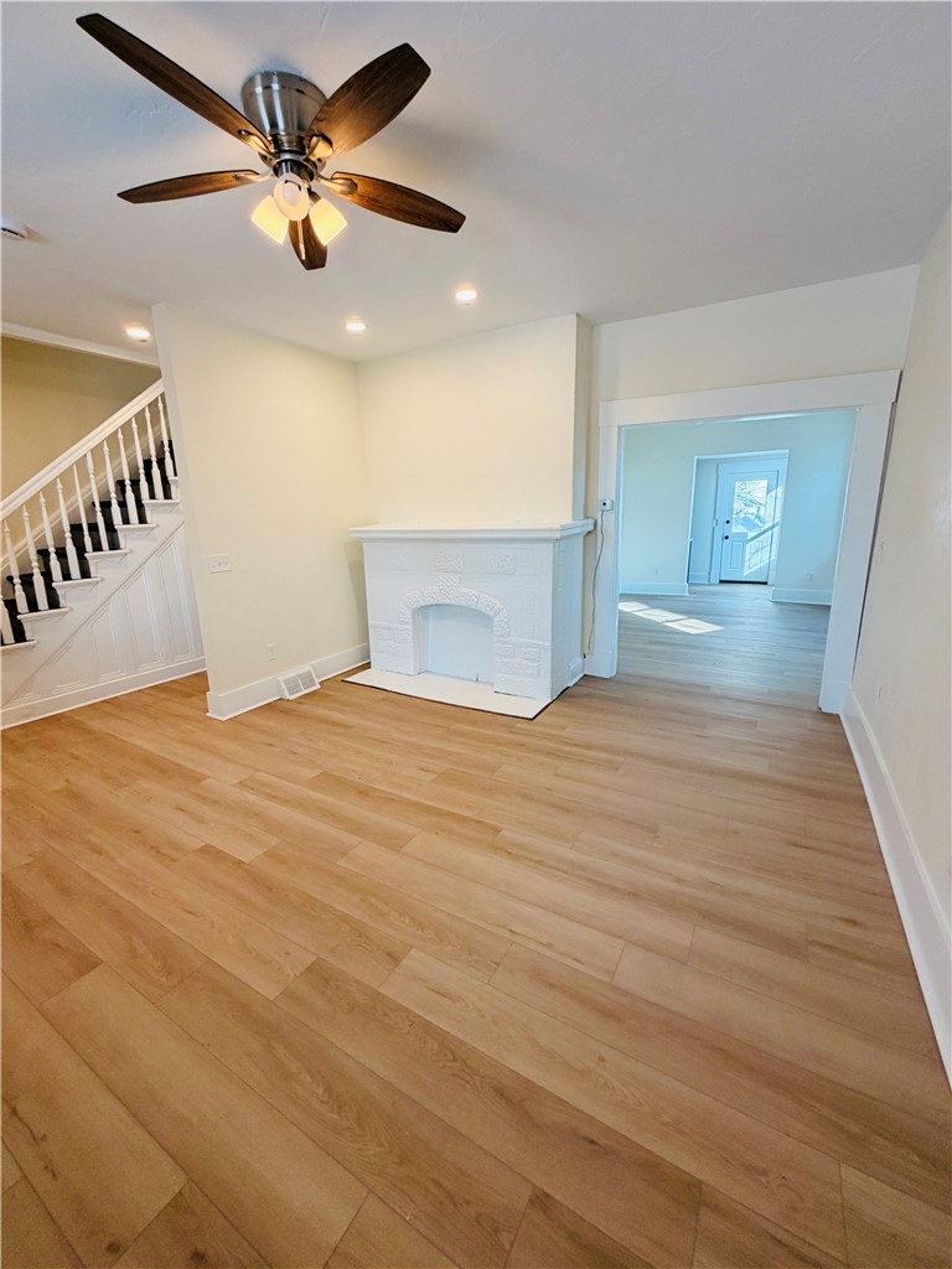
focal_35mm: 14
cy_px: 634
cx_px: 476
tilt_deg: -13.3
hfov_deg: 85.7
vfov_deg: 102.1
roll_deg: +1.6
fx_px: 513
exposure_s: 1/120
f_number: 2.2
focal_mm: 2.22
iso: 160
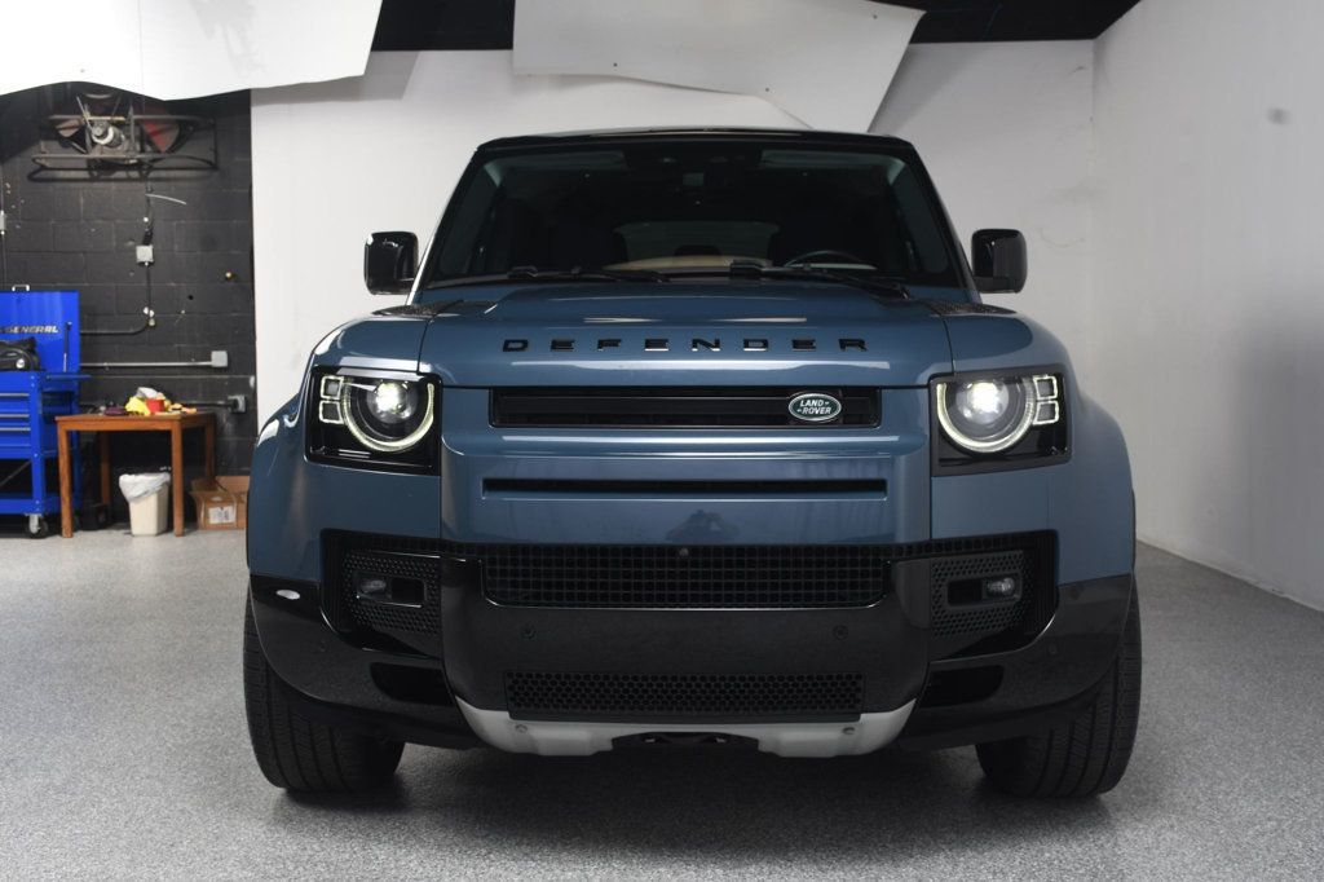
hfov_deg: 48.5
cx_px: 662
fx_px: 1471
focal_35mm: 40
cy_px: 441
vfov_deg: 33.4
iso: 100
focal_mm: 27
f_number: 9
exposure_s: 1/160
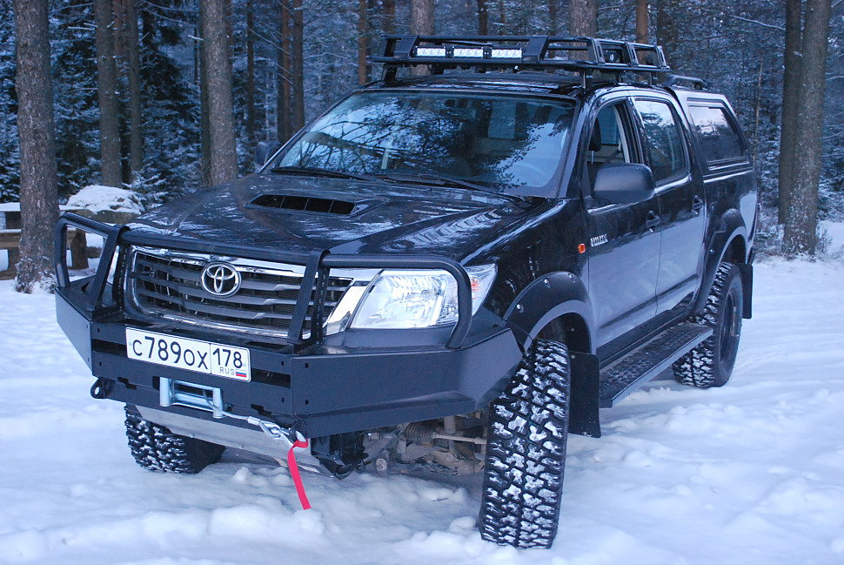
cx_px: 422
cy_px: 282
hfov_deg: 43.6
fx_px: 1056
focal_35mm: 45
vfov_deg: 29.9
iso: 1400
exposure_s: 1/30
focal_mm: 30
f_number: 4.8
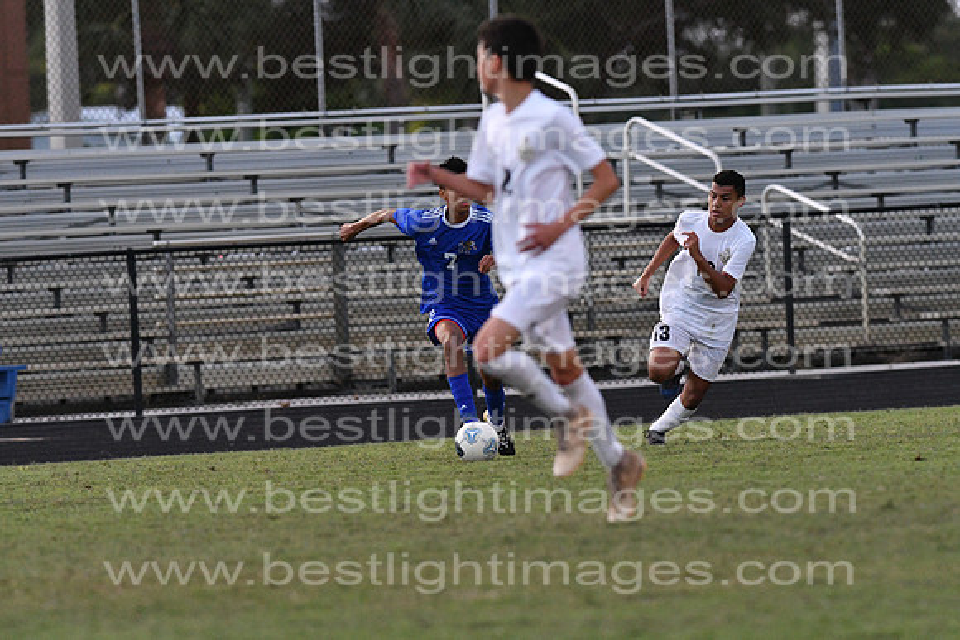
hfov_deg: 4.6
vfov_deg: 3.1
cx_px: 480
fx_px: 12002
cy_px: 320
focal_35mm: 450
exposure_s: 1/1000
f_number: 4.5
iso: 4000
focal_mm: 300
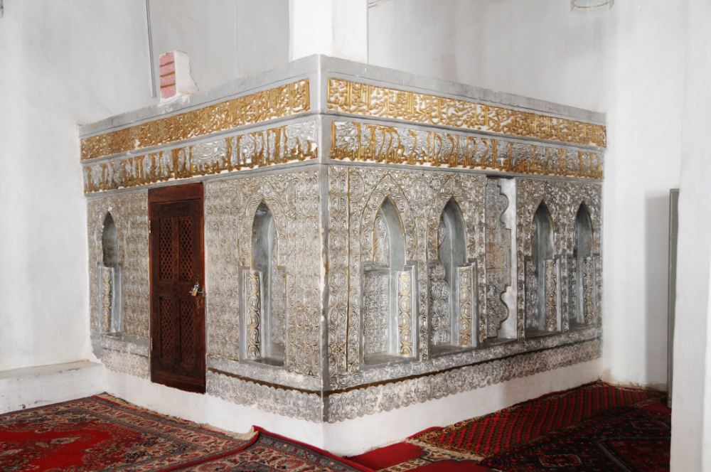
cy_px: 236
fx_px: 769
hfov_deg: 49.6
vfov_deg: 34.1
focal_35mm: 39
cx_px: 356
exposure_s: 1/10
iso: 500
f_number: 4.5
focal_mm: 26
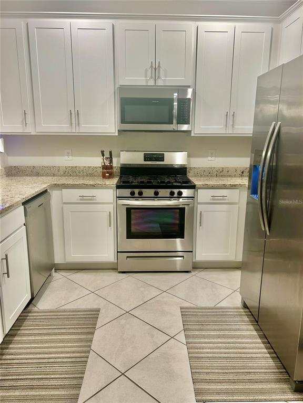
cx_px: 152
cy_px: 202
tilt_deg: -12.1
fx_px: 303
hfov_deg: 53.1
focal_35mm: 26
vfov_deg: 67.3
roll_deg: -0.3
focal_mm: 5.7
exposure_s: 1/60
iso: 80
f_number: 1.5
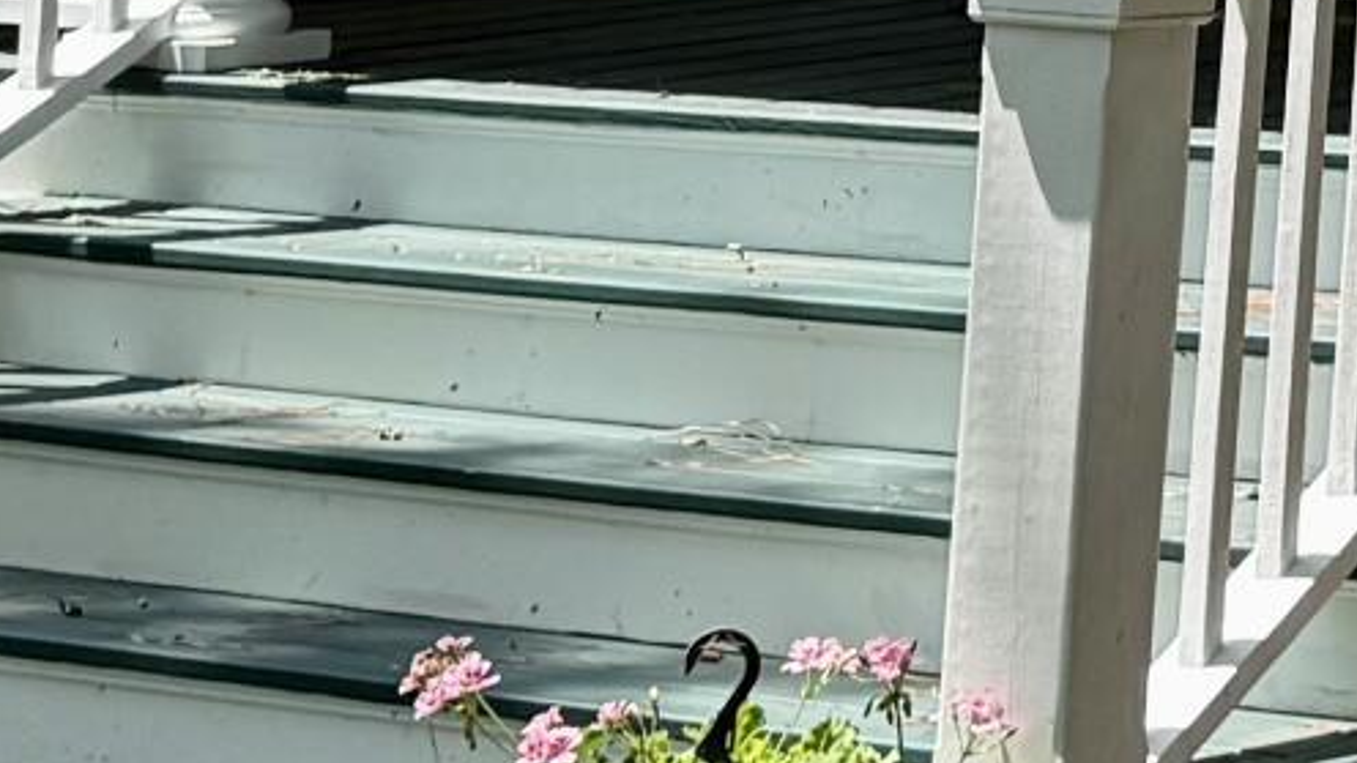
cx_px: 2287
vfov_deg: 7.2
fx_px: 5685
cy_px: -1121
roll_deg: -1.1
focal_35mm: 158
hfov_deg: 12.6
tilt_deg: +9.1
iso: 100
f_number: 1.78
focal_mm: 6.76
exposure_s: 1/1618
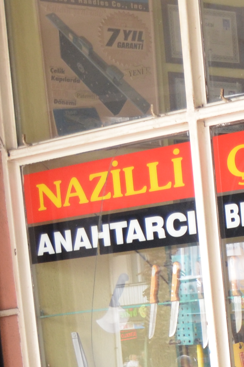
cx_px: 565
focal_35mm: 112
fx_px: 1139
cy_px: 469
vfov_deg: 17.2
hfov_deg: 10.6
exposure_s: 1/60
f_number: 4
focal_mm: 18
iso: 560
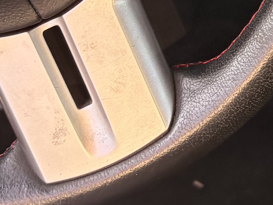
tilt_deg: -27.2
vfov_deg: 8.8
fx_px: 1278
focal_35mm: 162
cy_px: -160
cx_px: 444
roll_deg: +1.8
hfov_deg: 11.5
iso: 100
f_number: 1.6
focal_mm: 5.96
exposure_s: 1/243
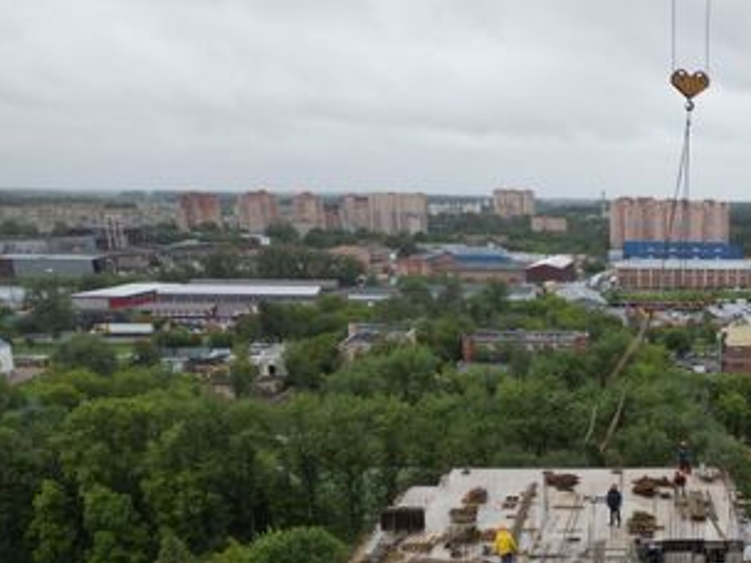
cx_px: 681
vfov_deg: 28.0
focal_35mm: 49
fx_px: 1063
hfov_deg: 36.4
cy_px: 553
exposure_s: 1/160
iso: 130
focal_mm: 6.72
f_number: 1.7
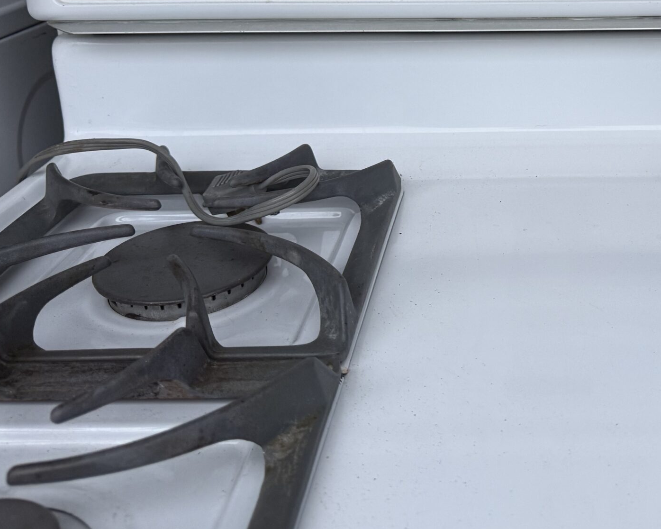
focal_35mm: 43
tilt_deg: -18.3
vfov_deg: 33.9
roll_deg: -1.4
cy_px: 109
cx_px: 539
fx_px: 841
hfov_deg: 40.9
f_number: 1.78
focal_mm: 6.76
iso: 200
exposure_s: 1/105
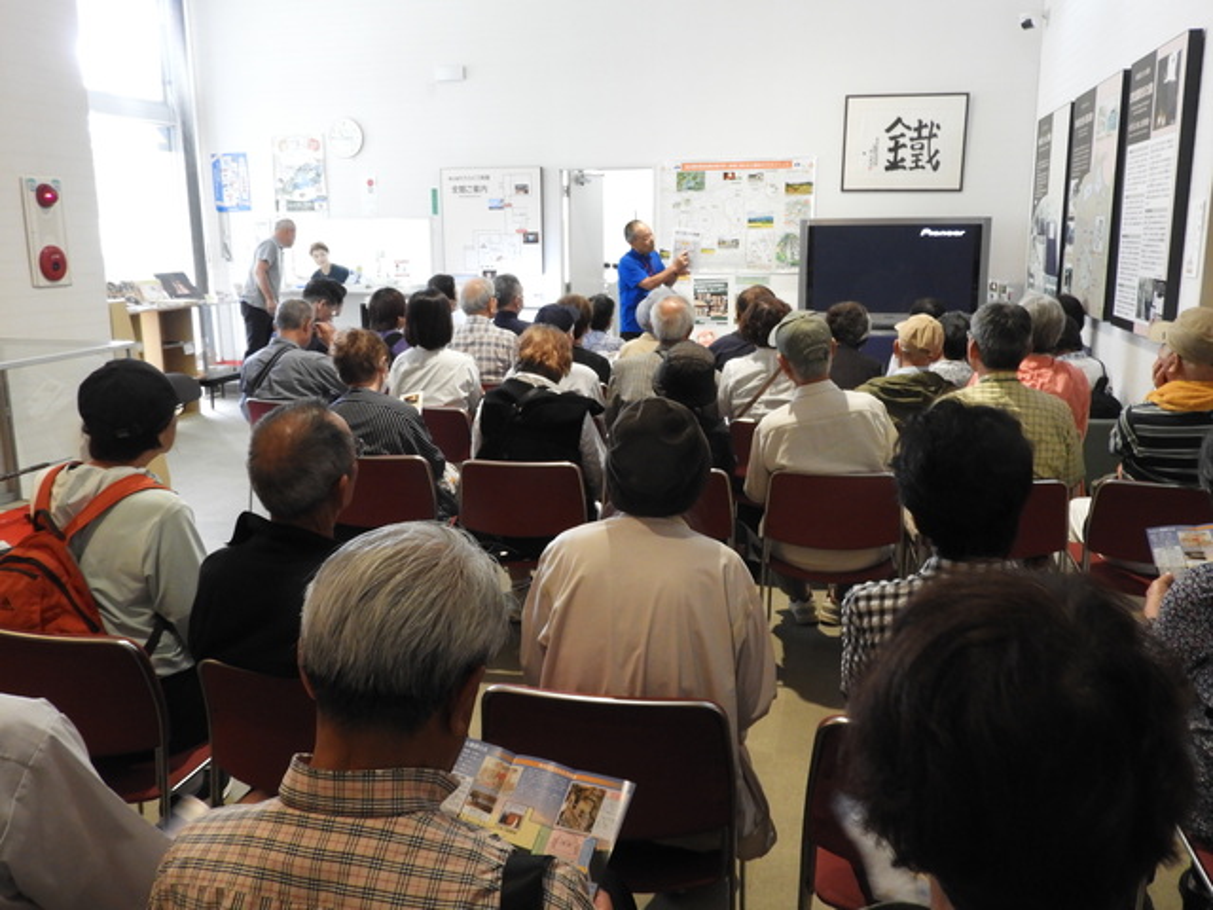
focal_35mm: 30
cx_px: 606
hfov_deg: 60.0
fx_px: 1051
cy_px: 455
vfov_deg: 46.8
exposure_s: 1/13
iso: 400
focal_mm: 5.4
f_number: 3.5
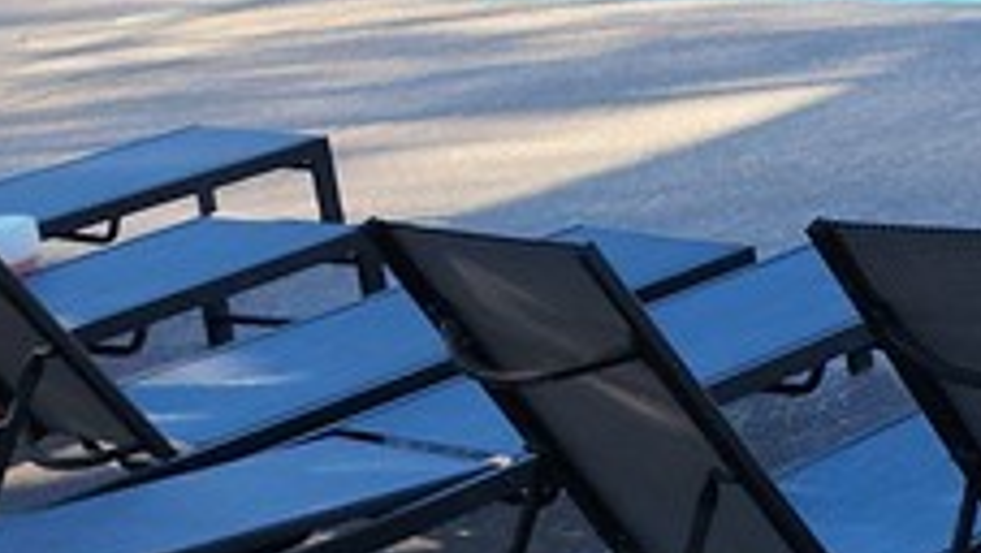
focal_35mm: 113
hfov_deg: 15.2
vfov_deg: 10.4
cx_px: 1984
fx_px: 2941
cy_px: -294
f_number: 1.8
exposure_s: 1/378
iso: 20
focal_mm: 5.4
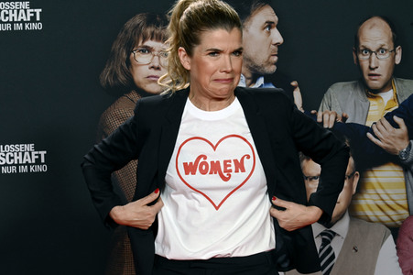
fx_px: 802
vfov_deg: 19.4
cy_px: 138
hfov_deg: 28.9
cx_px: 206
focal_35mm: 70
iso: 3200
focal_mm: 70
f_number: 4.8
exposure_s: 1/180
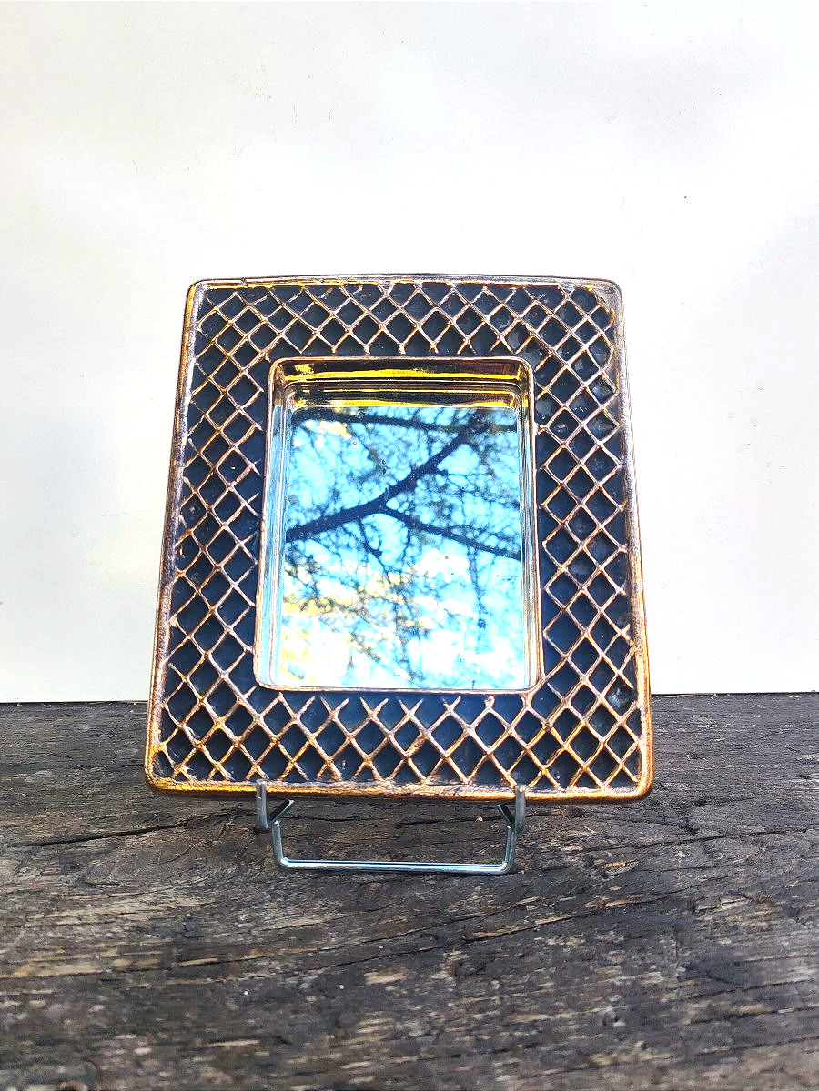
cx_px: 410
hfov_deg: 51.4
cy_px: 546
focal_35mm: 27
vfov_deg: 65.3
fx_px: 852
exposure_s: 1/100
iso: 80
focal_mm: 6.12
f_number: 1.9
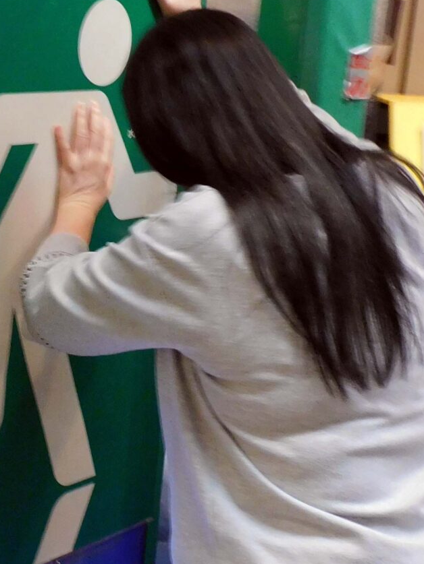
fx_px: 1404
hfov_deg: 16.7
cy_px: 249
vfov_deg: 22.7
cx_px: -24
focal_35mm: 86
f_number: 3.5
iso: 400
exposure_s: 1/8
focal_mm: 5.4
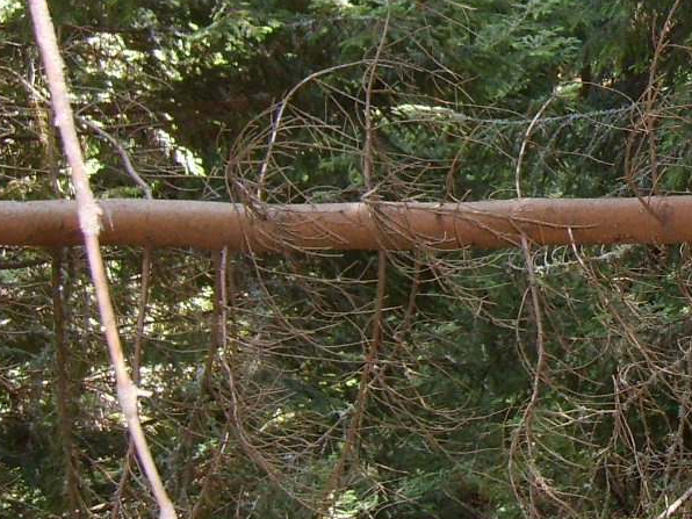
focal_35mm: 94
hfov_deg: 19.3
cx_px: 899
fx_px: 1879
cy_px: 129
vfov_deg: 15.7
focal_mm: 5.8
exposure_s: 1/45
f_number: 2.8
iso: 104
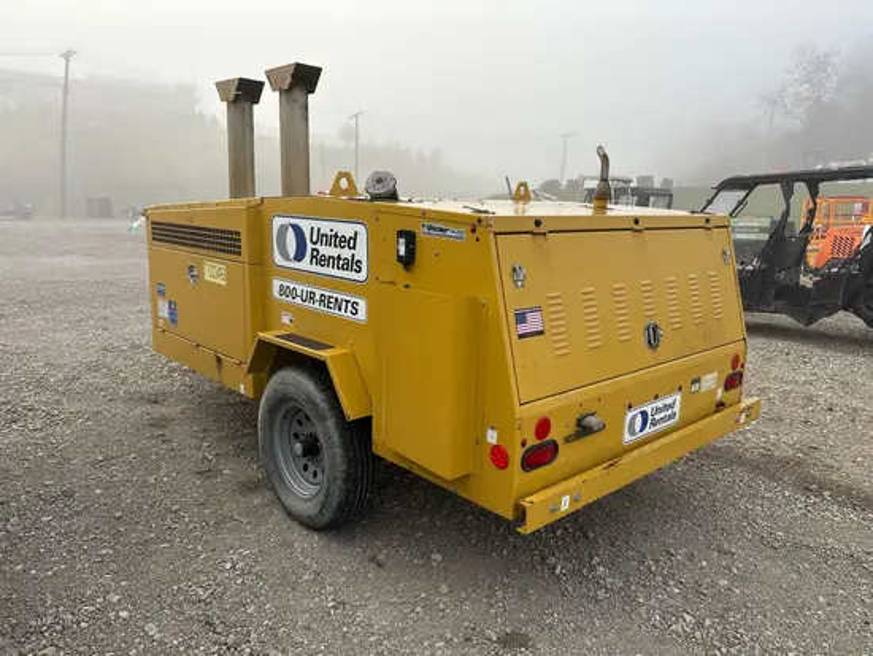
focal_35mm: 26
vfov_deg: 53.1
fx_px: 656
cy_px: 328
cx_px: 436
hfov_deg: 67.3
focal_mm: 5.96
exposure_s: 1/641
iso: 50
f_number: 1.6
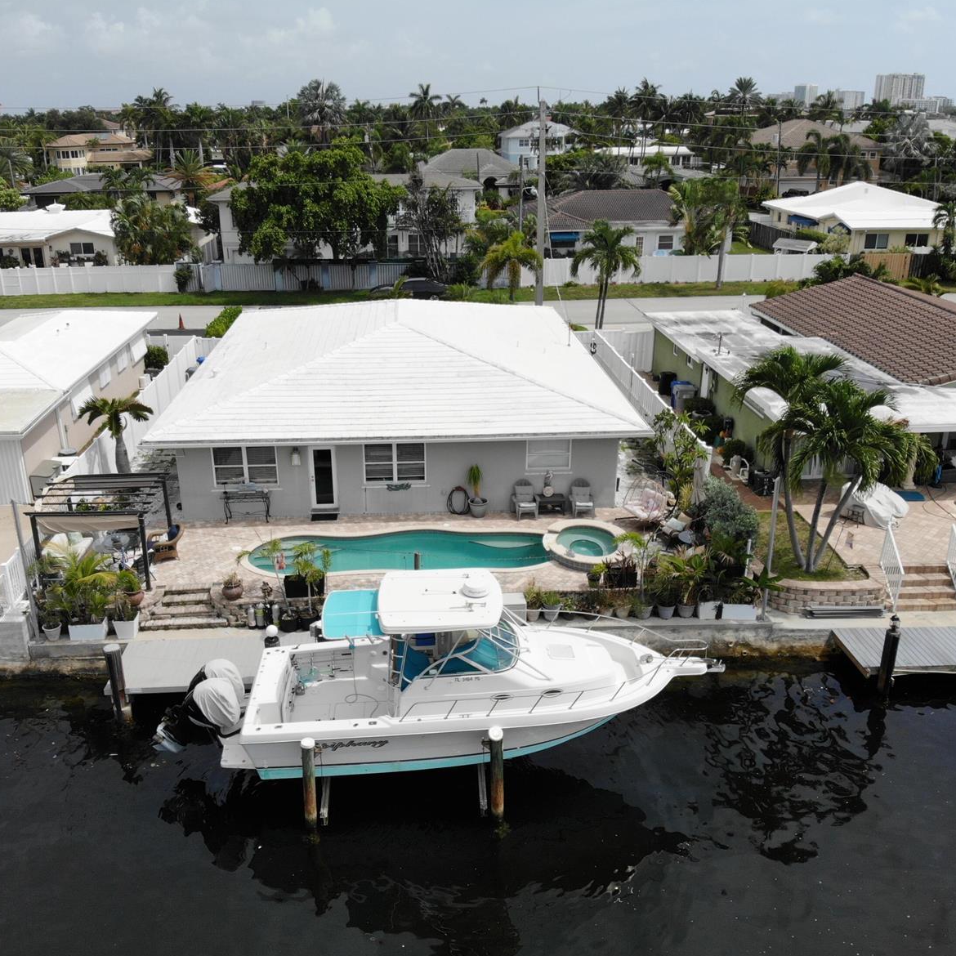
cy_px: 484
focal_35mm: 29
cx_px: 438
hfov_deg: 55.6
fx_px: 906
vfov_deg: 55.6
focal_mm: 4.5
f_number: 2.8
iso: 100
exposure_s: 1/1357
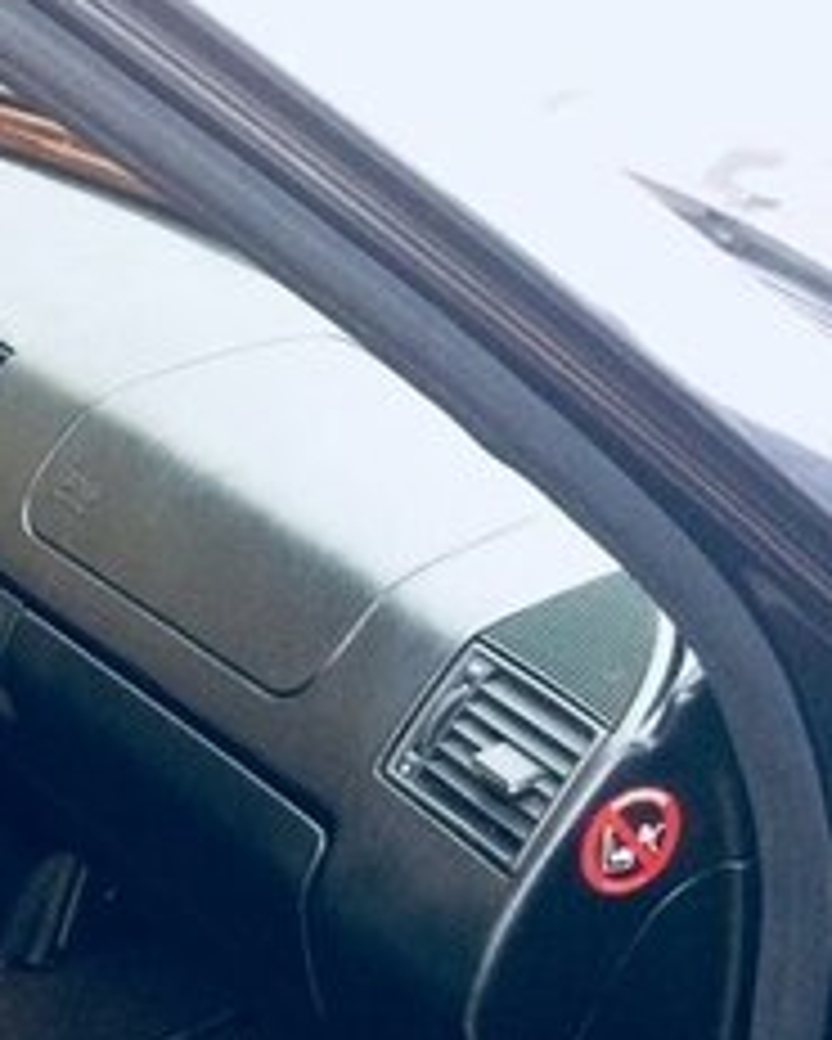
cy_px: 876
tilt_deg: -27.9
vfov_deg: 23.1
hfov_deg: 16.9
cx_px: -477
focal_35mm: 81
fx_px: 2492
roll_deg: +1.5
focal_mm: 4.15
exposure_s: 1/33
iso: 80
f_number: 2.2
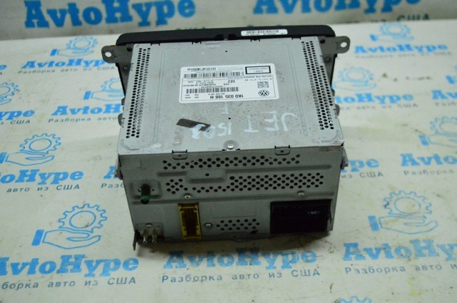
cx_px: 228
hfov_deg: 42.4
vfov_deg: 28.9
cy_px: 152
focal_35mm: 46
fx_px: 590
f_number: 4.2
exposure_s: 1/1000
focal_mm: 31
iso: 6400
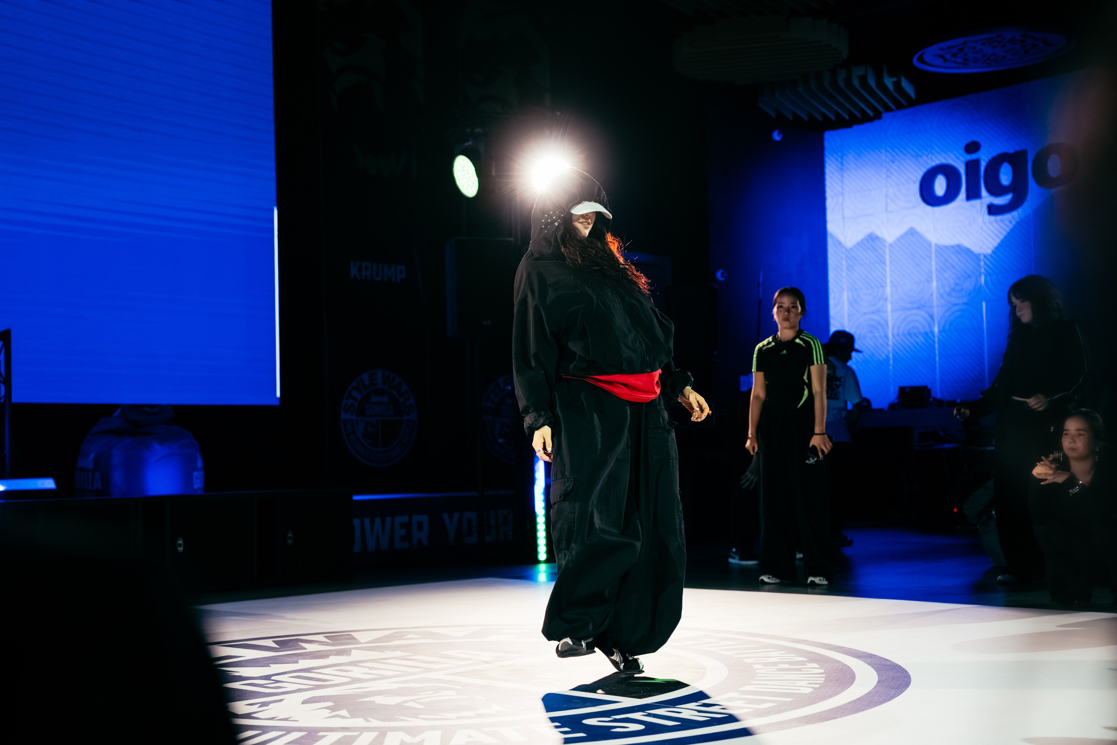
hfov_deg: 39.6
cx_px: 558
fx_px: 1551
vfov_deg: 27.0
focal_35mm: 50
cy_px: 372
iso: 2500
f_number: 2.8
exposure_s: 1/800
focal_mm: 50
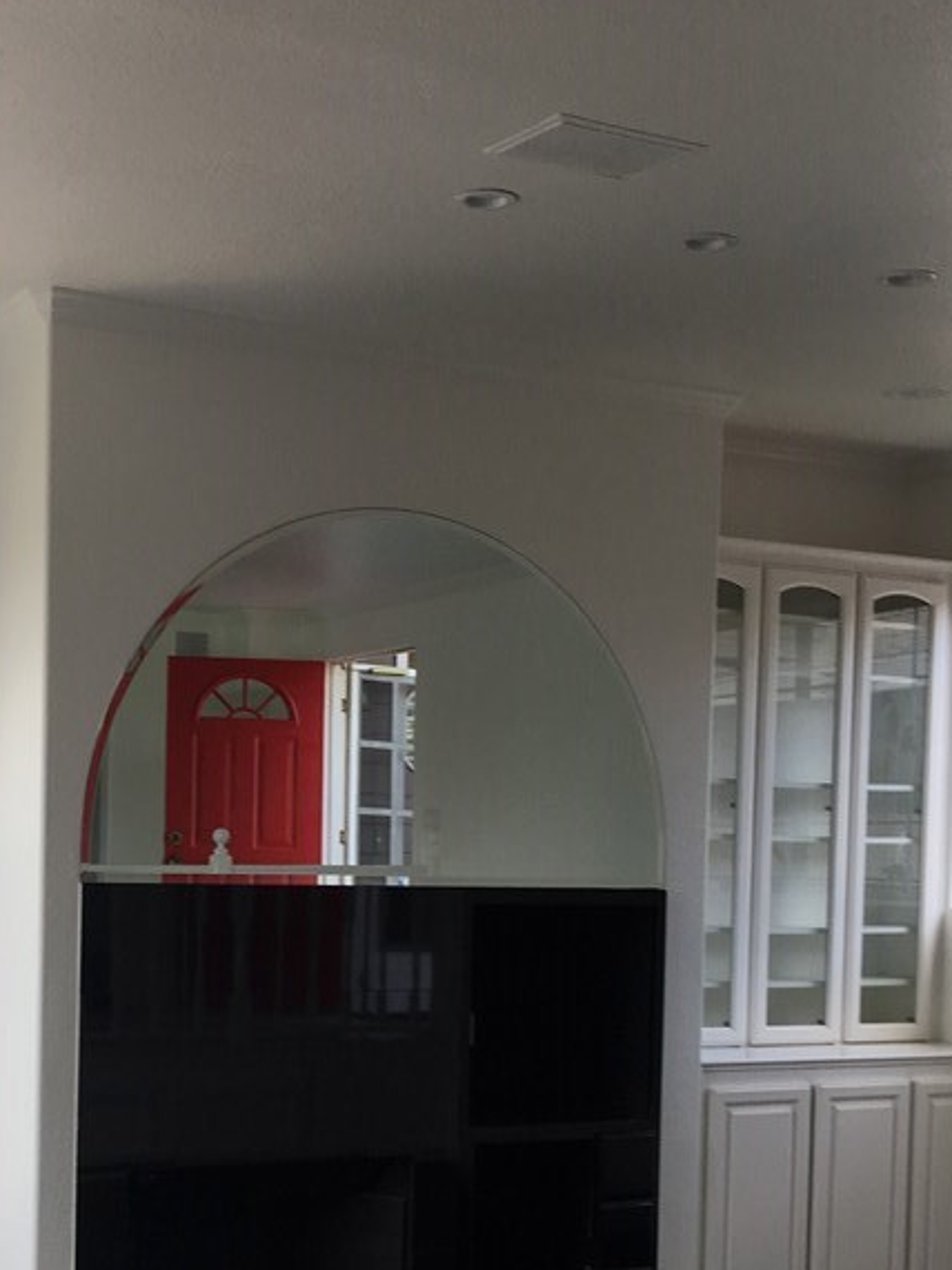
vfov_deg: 36.1
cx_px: 149
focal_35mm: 52
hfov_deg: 27.3
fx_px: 1907
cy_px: 934
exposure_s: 1/170
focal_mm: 4.15
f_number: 2.2
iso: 25
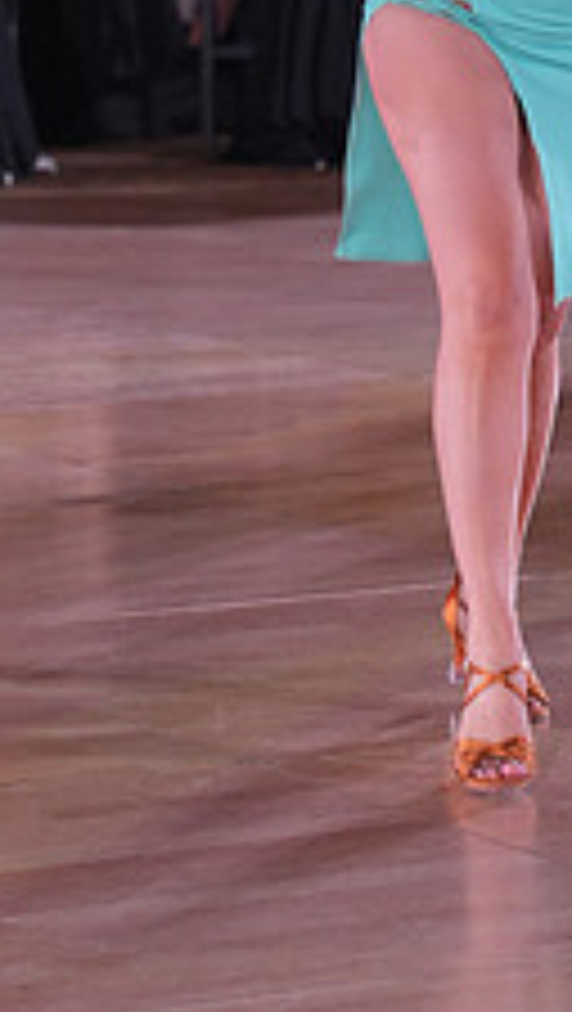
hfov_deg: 6.2
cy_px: -234
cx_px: 322
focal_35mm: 197
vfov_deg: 10.7
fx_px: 5298
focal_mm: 73
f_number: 4
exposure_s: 1/400
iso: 1600
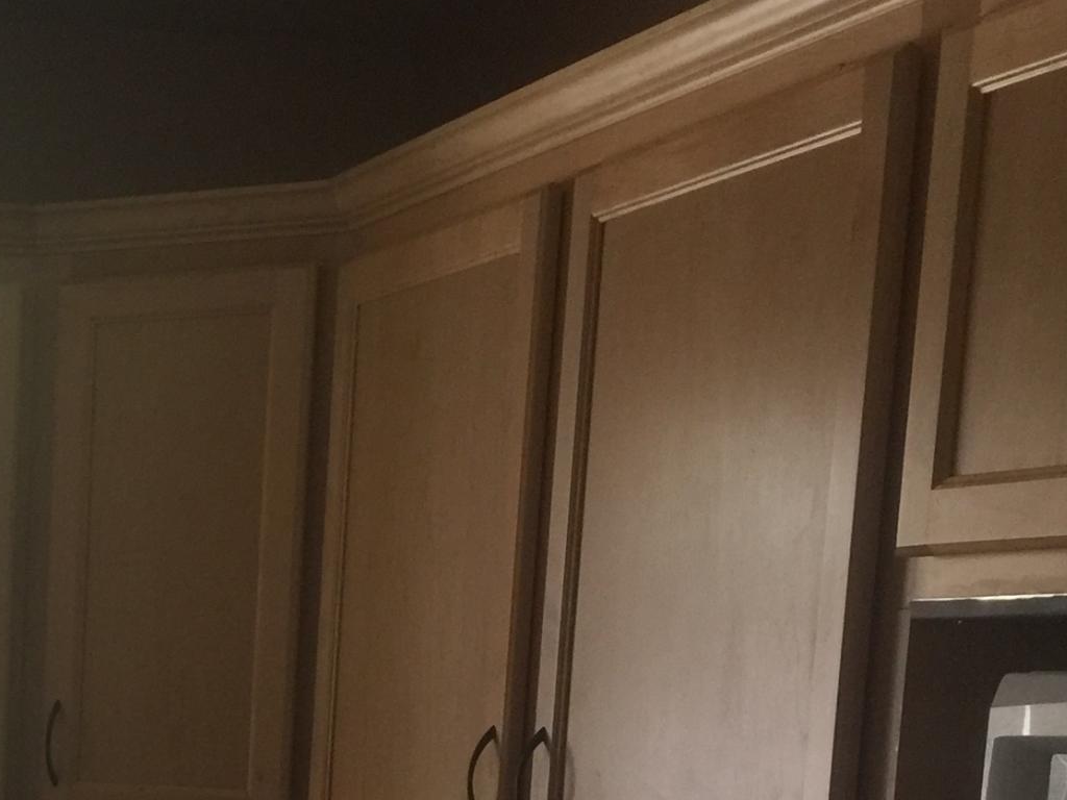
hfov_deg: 21.5
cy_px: 1105
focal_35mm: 85
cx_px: -179
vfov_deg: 16.2
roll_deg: -1.6
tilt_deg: -9.2
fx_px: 2620
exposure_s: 1/15
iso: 80
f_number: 2.2
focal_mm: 4.15
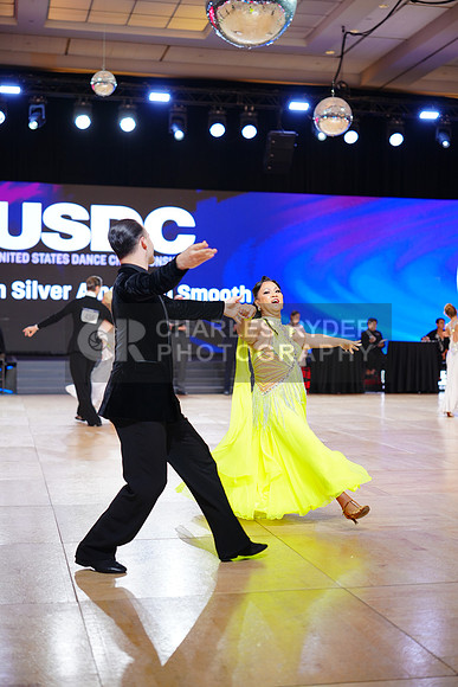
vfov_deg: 39.6
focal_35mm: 50
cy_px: 344
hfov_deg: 27.0
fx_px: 954
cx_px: 229
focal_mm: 50
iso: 320
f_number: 2
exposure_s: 1/400
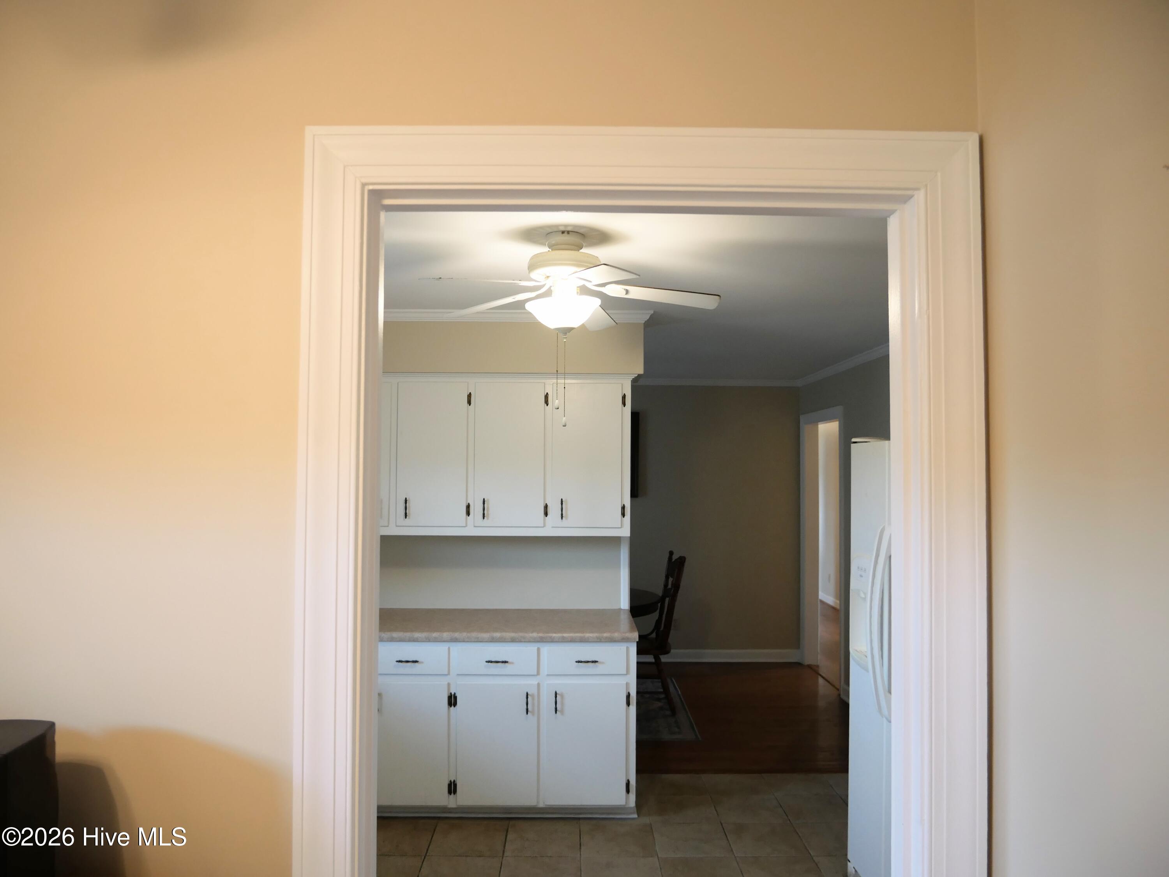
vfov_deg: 56.8
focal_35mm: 24
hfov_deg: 71.6
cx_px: 584
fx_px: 811
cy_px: 438
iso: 400
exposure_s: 1/60
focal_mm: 12
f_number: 3.5
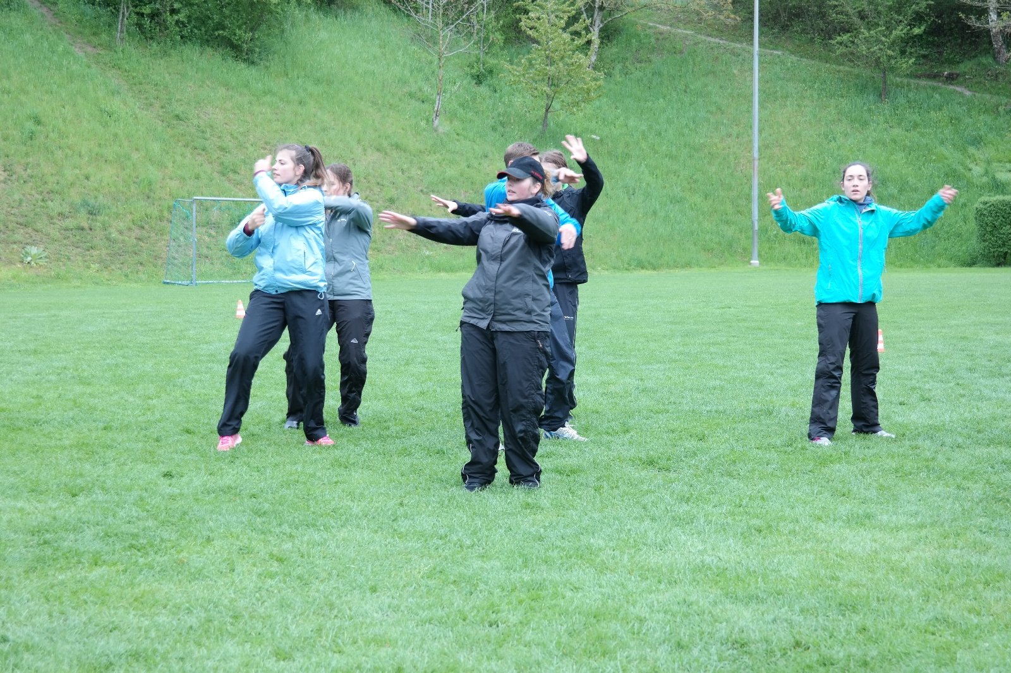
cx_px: 506
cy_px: 336
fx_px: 2358
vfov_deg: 16.3
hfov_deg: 24.2
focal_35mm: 84
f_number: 6.3
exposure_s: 1/80
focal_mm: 55
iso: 200
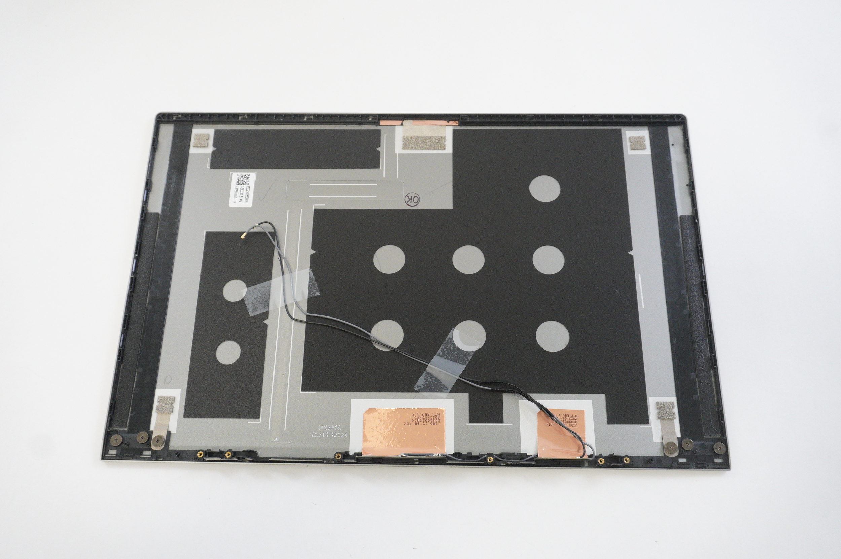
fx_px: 735
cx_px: 420
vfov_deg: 41.6
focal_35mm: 32
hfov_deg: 59.5
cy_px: 280
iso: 2500
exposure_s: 1/100
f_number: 5.6
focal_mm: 21
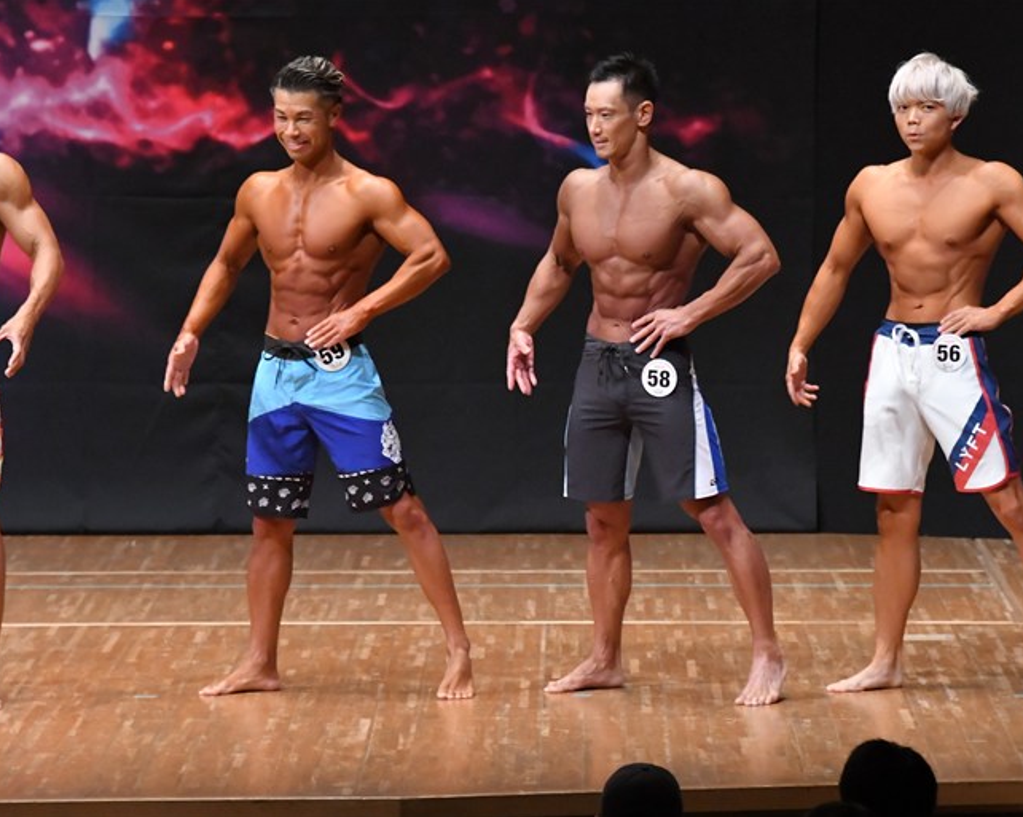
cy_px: 408
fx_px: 8232
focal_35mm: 272
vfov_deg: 5.7
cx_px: 549
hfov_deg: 7.1
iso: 8000
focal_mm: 160
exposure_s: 1/400
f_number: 5.6
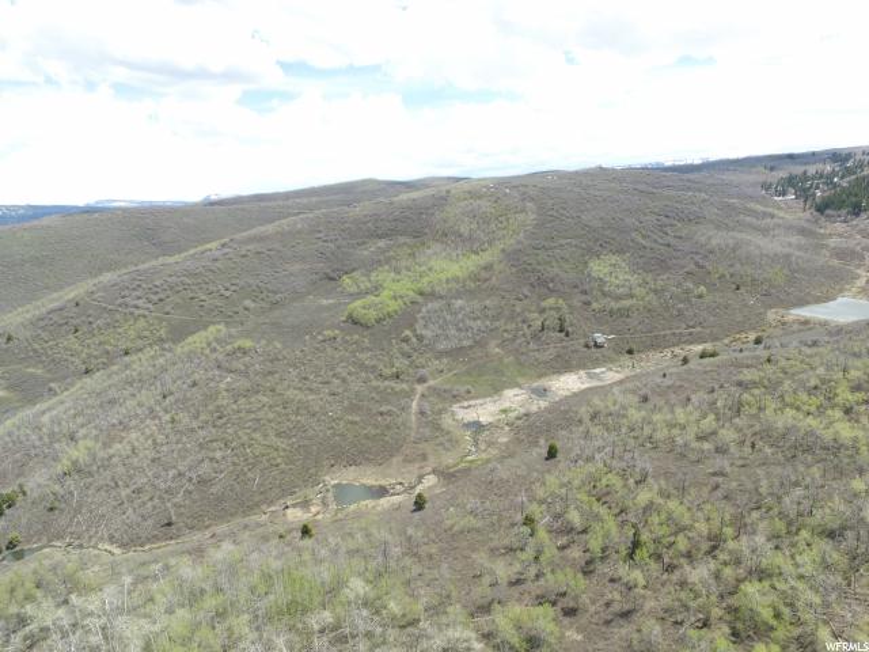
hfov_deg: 81.7
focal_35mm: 20
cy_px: 326
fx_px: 502
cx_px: 434
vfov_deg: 66.0
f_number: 2.8
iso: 100
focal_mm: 3.61
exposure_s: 1/523
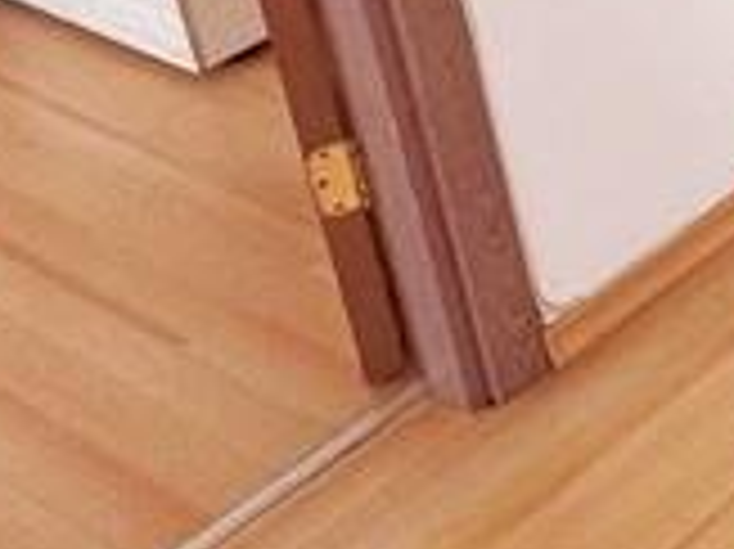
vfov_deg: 14.0
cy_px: -567
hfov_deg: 15.2
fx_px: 1865
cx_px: 1666
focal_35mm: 88
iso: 125
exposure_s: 1/99
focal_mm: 2.22
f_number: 2.2
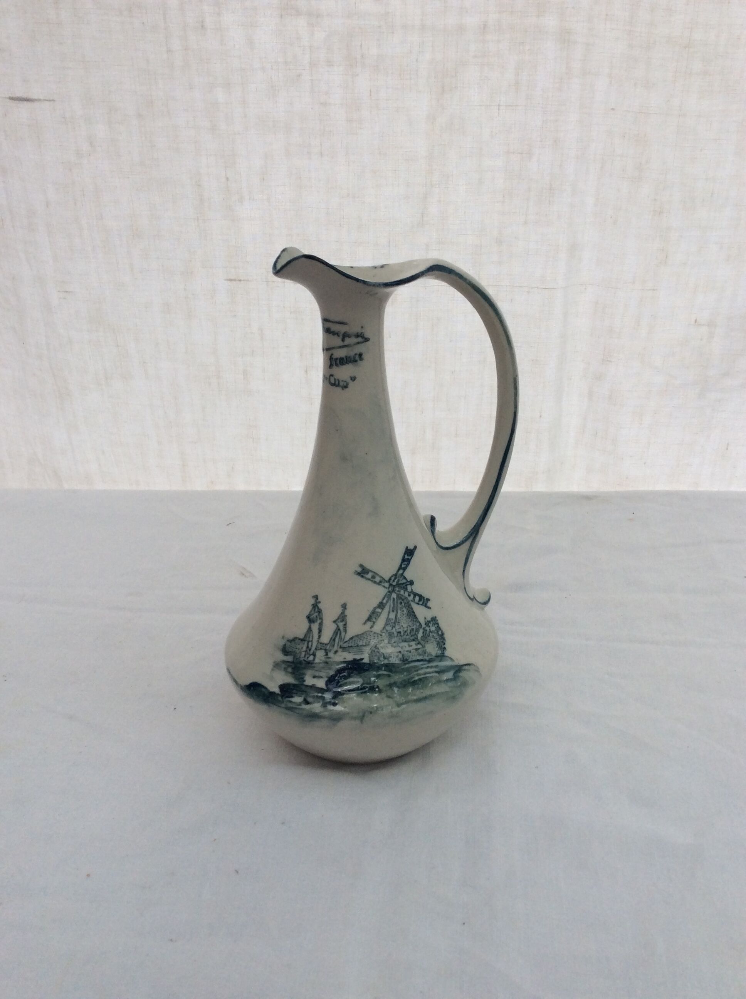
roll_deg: +2.6
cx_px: 373
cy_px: 500
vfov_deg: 56.9
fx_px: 922
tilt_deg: -24.2
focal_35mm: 32
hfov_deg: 44.1
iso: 32
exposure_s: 1/130
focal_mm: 3.3
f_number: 2.4
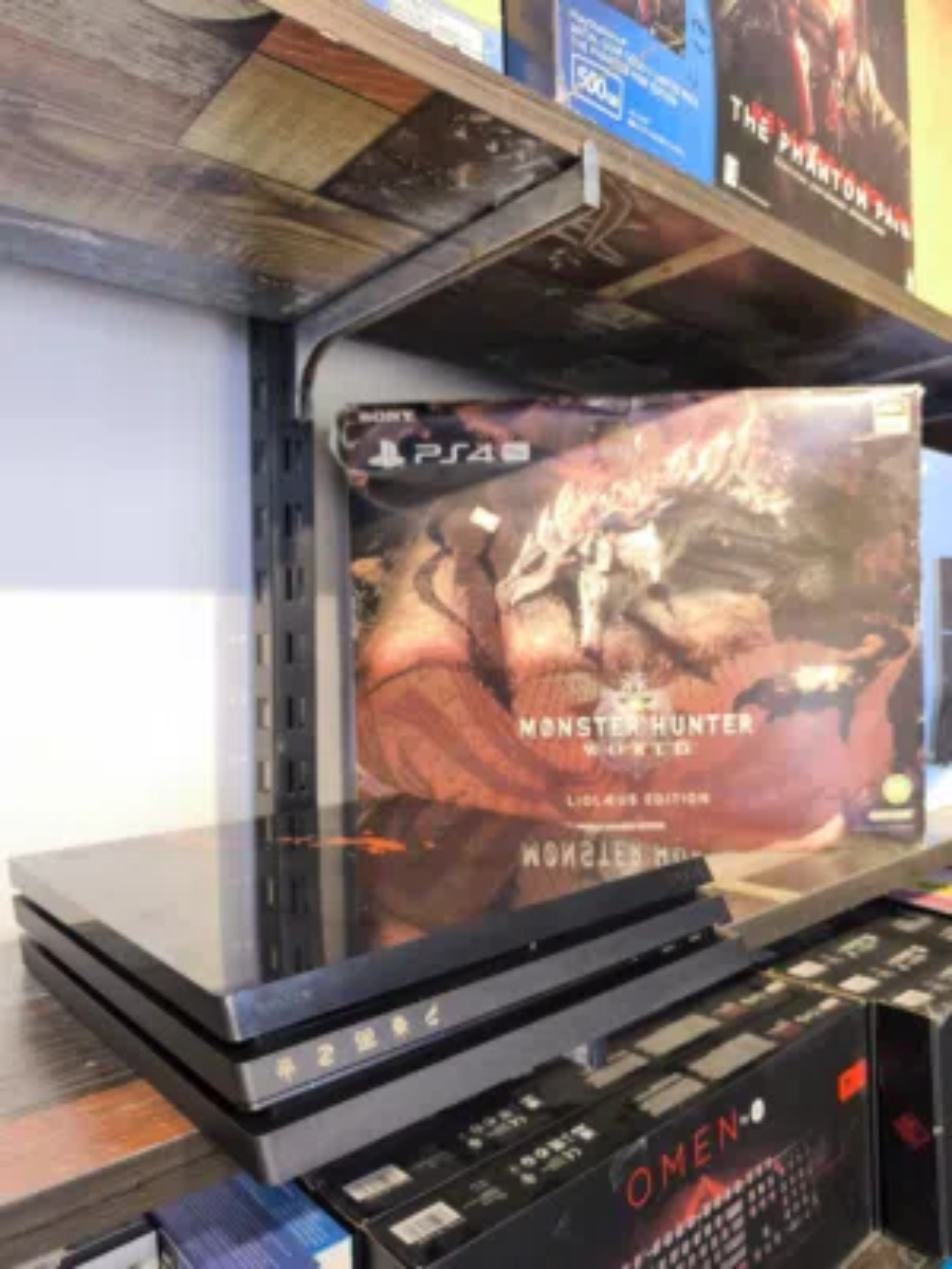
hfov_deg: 58.9
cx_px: 476
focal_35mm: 23
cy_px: 634
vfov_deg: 73.9
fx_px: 843
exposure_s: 1/100
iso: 320
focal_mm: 6.57
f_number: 1.6
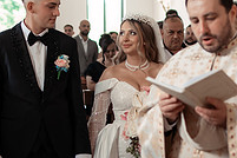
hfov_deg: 20.2
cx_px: 154
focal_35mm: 101
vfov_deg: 13.5
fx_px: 665
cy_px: 95
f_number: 2.2
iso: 1000
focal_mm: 35
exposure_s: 1/320
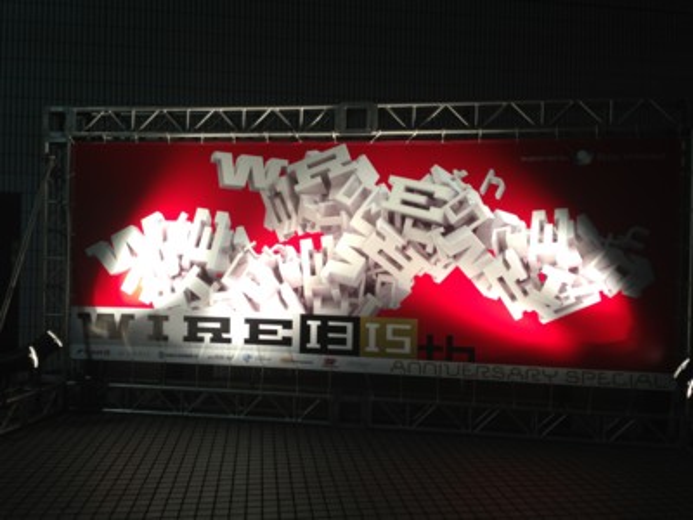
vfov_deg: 42.9
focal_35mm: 33
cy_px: 260
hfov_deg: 55.4
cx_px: 346
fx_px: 661
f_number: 2.4
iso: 50
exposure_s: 1/30
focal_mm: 4.13
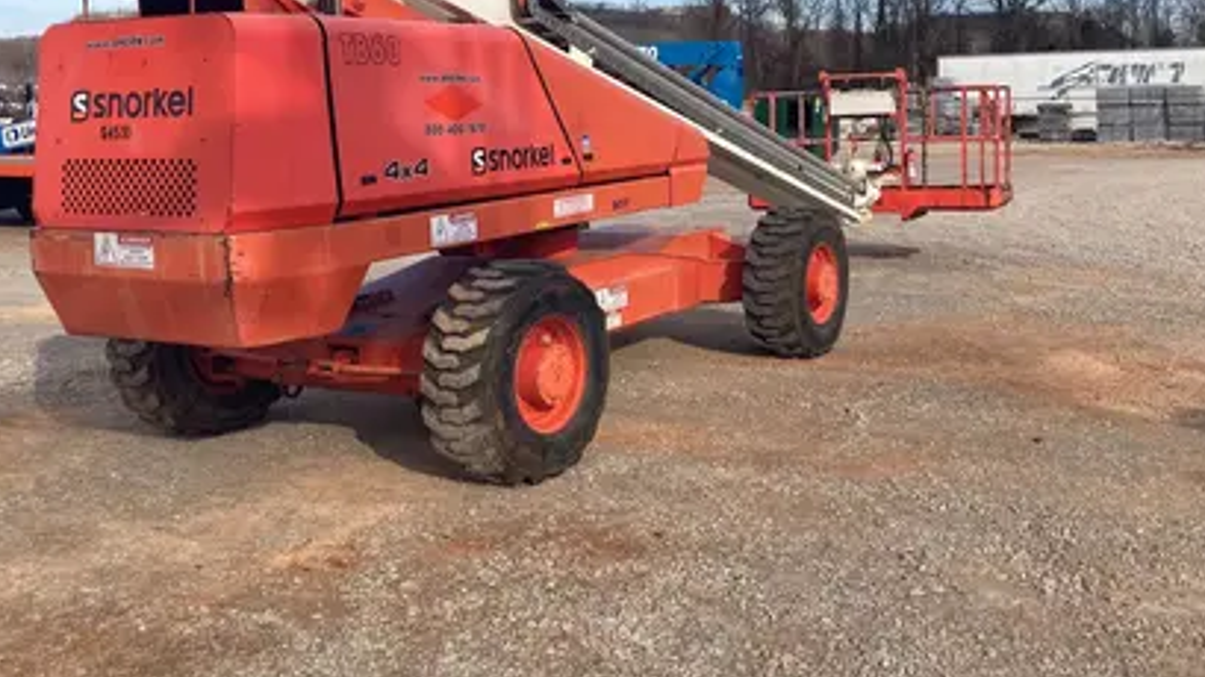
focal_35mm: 41
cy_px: 225
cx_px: 669
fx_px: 1310
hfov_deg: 49.3
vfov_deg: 28.8
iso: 20
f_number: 1.8
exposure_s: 1/1412
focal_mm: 3.99
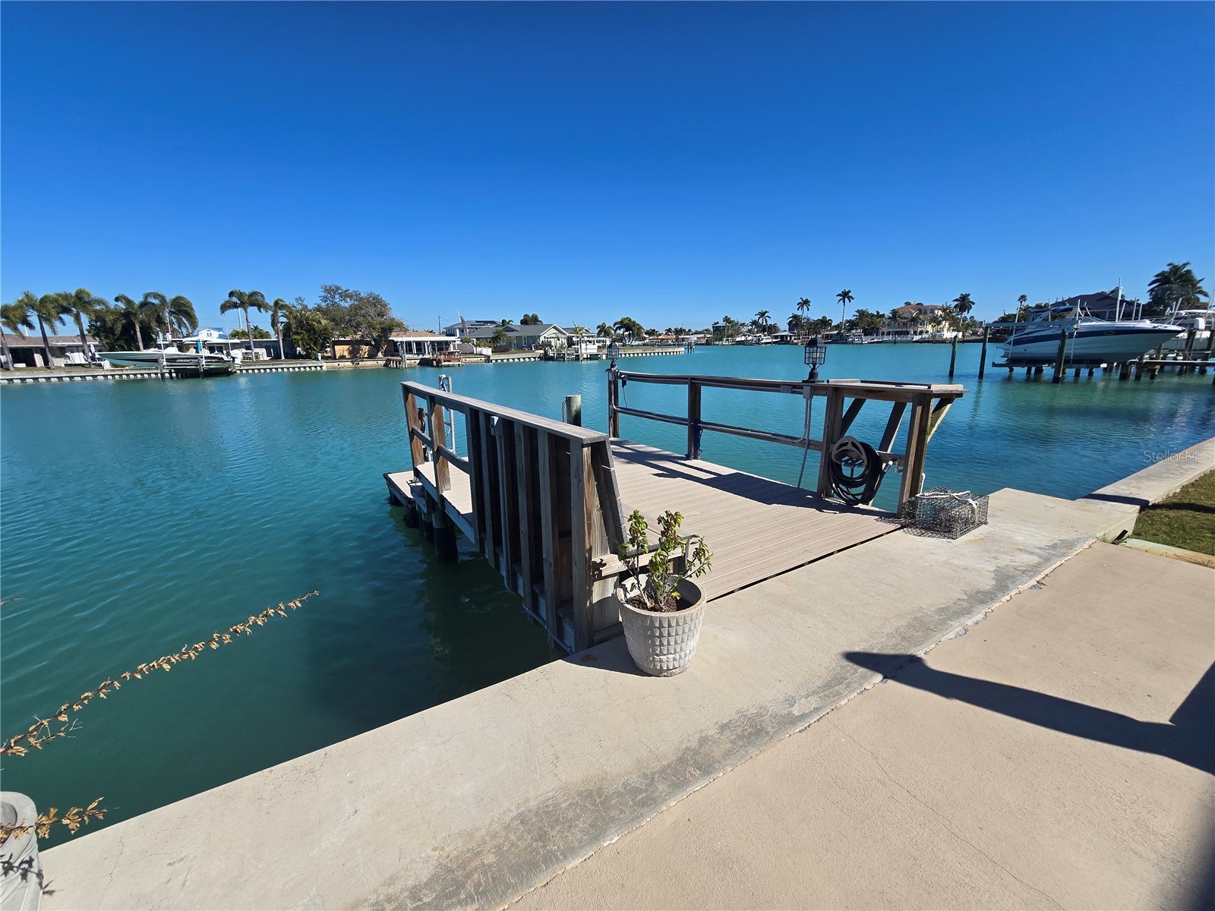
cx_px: 608
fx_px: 456
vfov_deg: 89.9
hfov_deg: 106.2
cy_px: 456
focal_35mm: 13
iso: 50
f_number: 2.2
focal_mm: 2.2
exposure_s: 1/3409
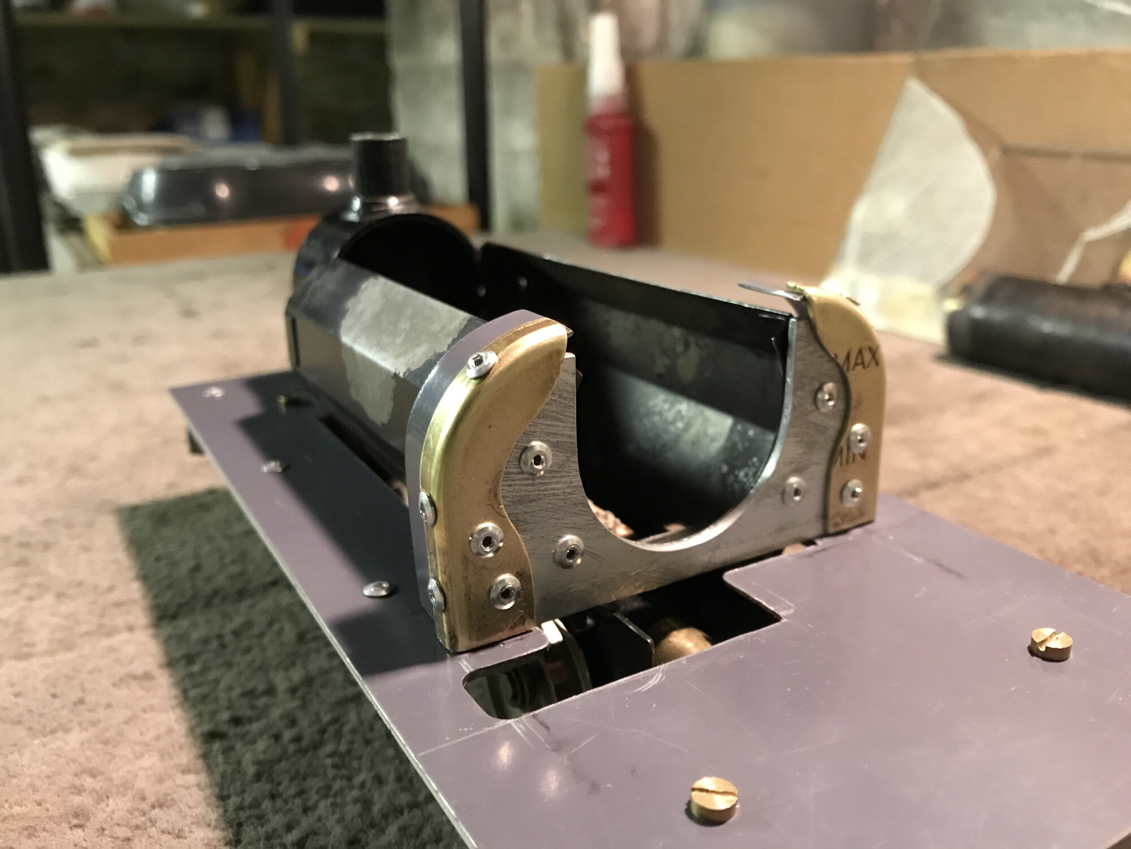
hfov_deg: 63.4
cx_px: 566
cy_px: 424
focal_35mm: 28
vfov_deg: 49.7
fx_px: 915
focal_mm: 3.99
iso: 100
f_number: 1.8
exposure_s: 1/9
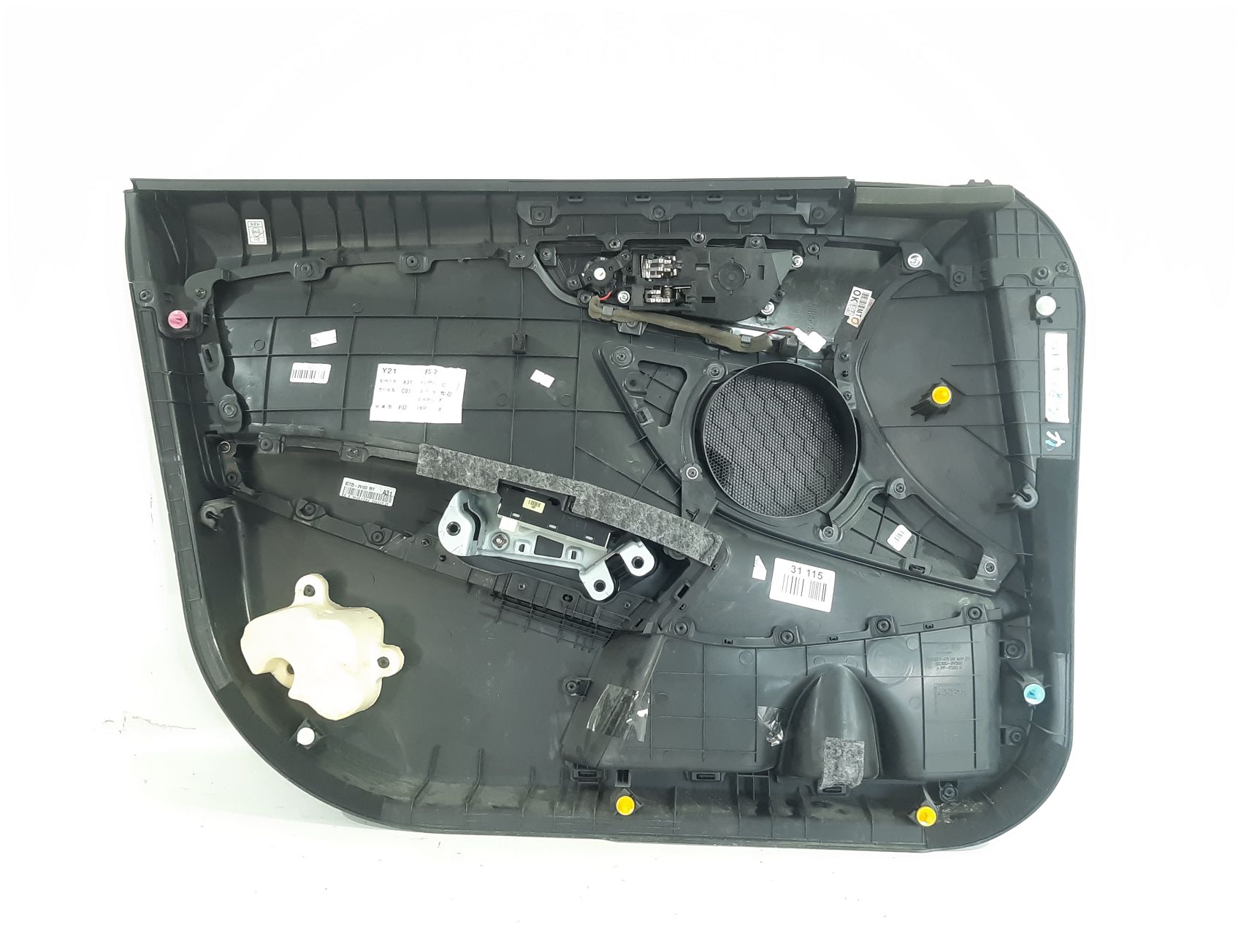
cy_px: 466
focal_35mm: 27
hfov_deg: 65.3
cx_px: 620
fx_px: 968
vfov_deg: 51.3
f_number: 1.7
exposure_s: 1/33
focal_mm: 3.93
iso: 125
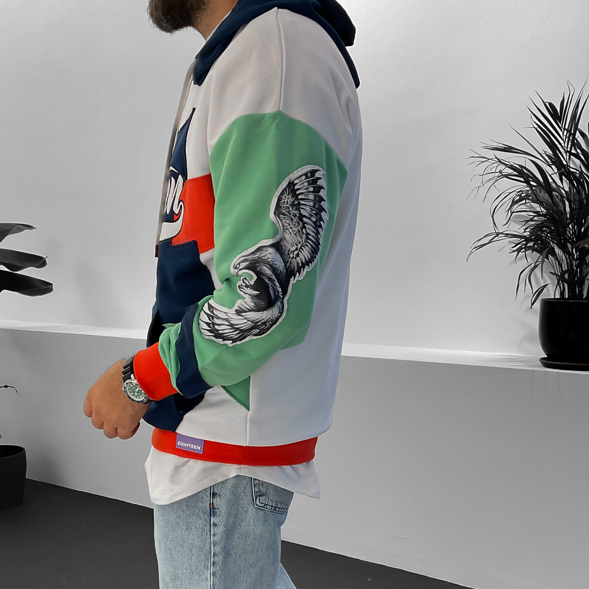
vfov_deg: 40.8
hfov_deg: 41.8
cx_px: 257
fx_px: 770
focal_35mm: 40
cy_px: 432
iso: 50
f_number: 1.8
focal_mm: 3
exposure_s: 1/100
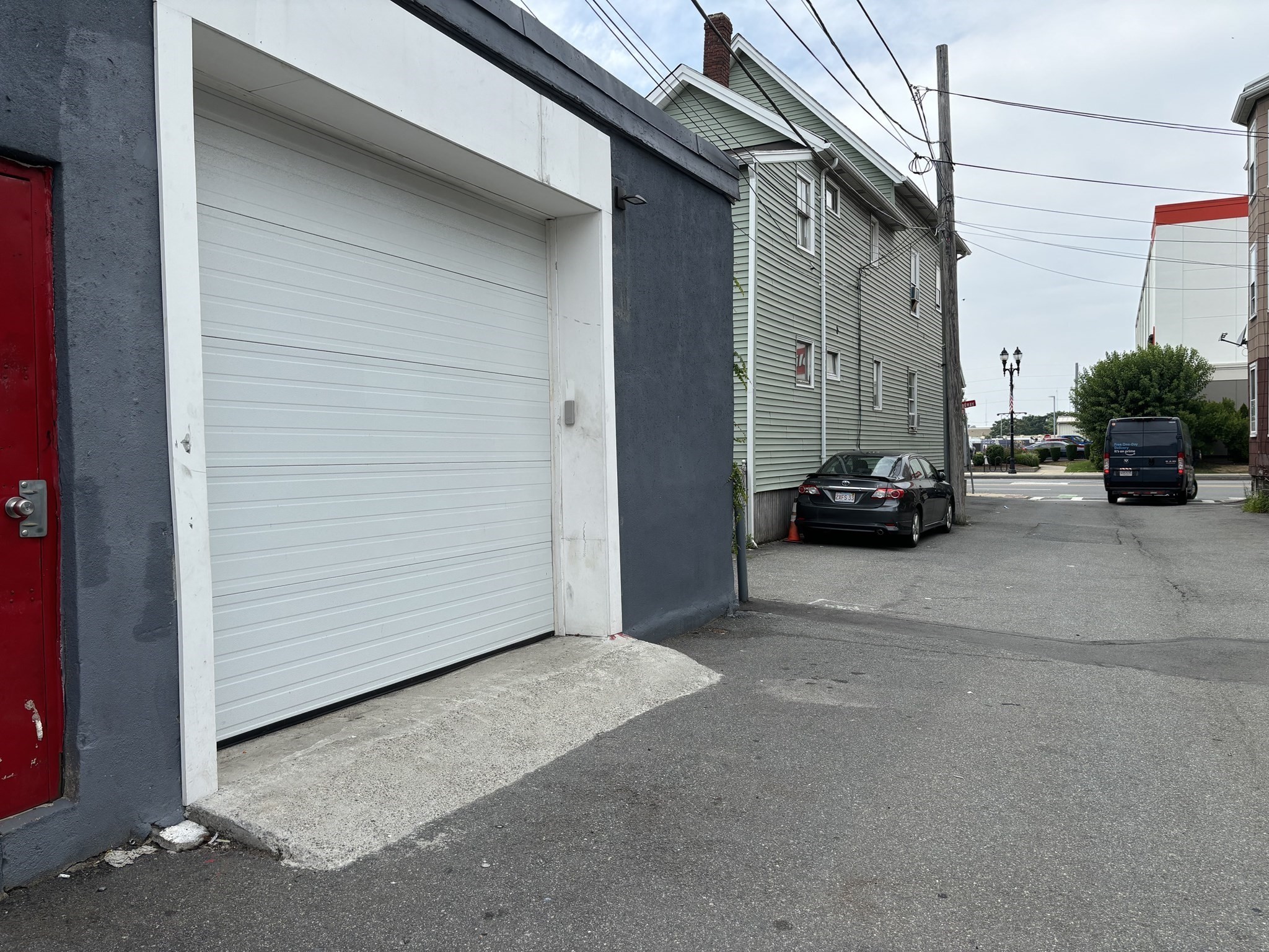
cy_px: 476
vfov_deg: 53.1
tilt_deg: -1.9
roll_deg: +0.4
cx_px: 634
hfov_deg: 67.3
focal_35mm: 26
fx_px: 953
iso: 50
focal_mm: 5.96
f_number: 1.6
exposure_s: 1/2342
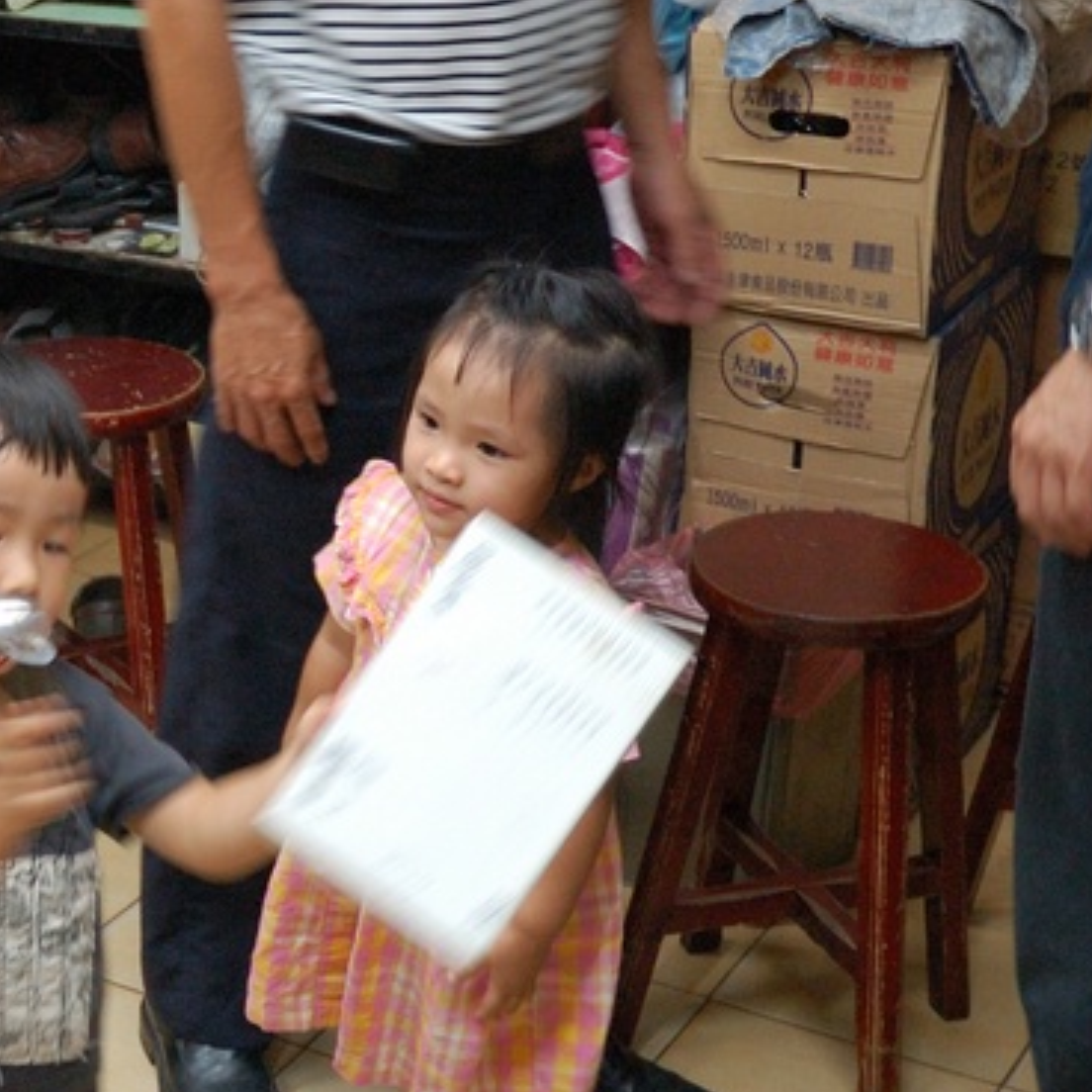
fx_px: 2784
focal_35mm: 78
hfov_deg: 21.3
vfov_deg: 22.2
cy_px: 672
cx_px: -53
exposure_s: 1/30
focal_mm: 22
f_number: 3.8
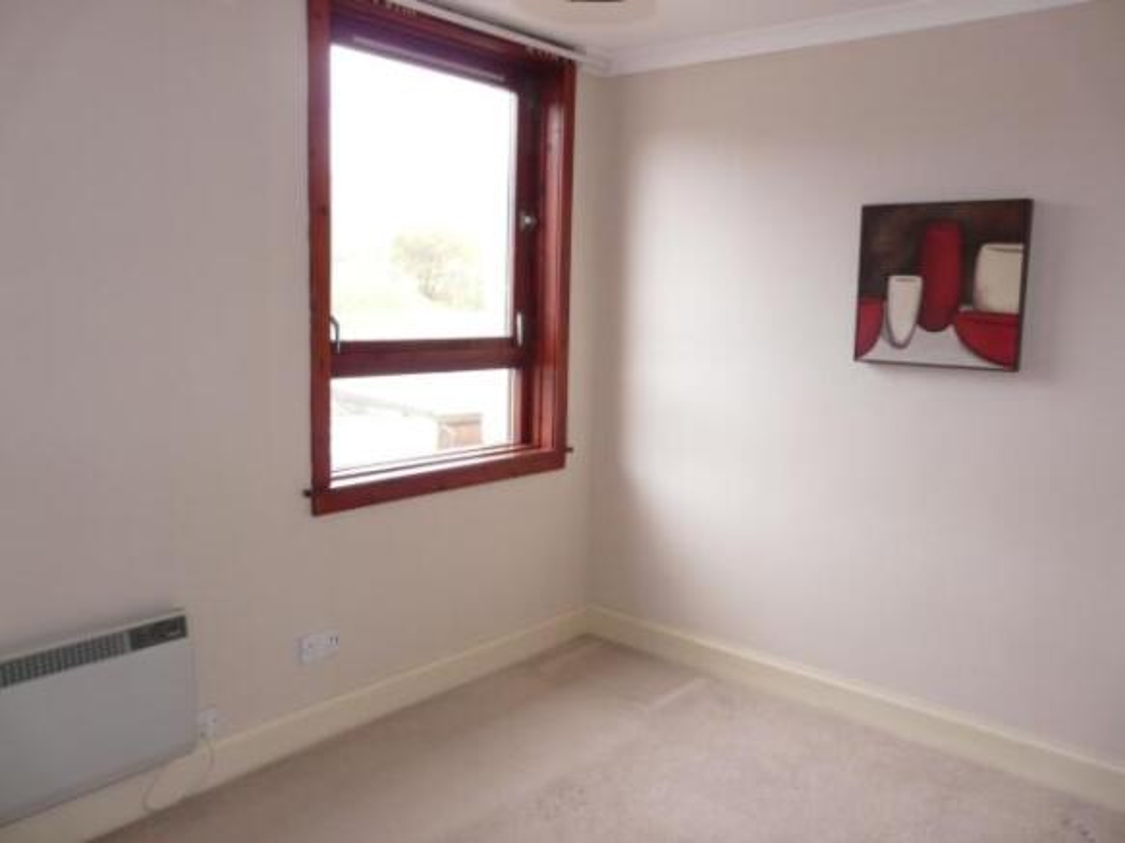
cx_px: 562
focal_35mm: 28
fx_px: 910
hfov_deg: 63.5
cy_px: 422
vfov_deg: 49.7
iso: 100
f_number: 2.8
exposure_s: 1/30
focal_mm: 4.6
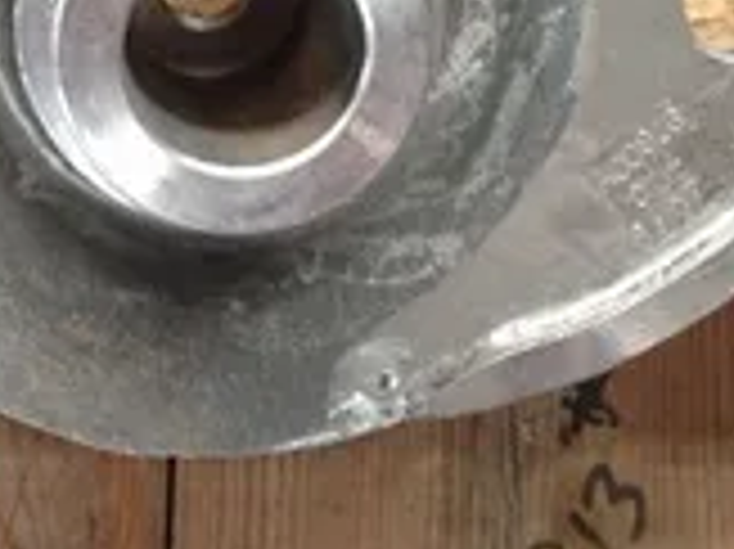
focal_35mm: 86
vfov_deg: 16.9
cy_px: 40
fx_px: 1822
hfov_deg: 22.7
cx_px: 239
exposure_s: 1/20
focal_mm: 4.28
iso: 100
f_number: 2.4
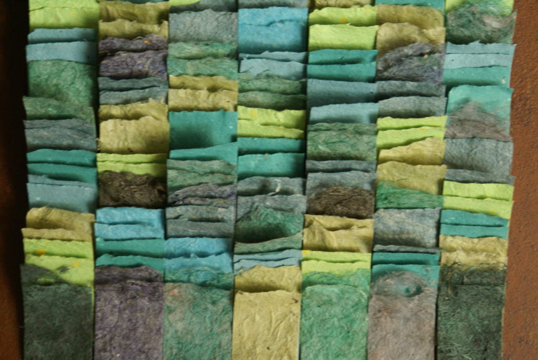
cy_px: 180
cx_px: 269
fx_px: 1571
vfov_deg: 13.1
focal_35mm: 105
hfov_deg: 19.4
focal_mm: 70
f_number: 5.6
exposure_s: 1/15
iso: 400
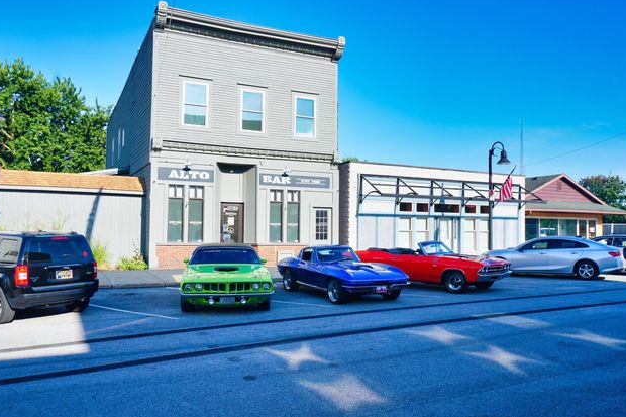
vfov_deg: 42.3
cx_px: 316
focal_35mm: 31
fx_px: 539
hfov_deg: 60.3
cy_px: 203
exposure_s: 1/125
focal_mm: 20
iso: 100
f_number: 9.5
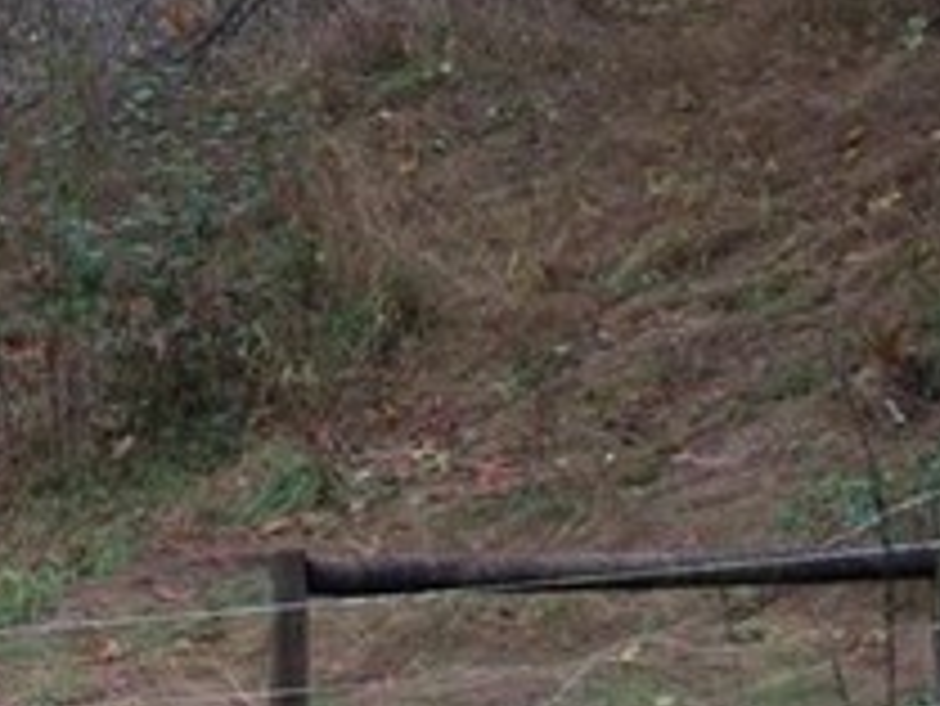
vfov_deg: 3.6
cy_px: -364
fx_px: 11208
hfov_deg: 4.8
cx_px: -684
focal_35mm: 412
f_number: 5.6
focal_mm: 55
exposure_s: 1/125
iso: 320
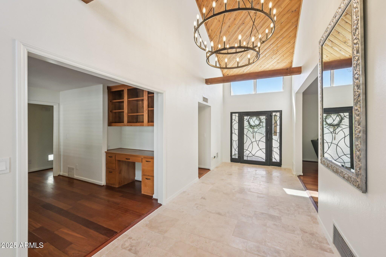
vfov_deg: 77.3
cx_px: 193
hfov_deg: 100.4
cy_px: 128
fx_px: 161
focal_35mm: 15
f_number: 8
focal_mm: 15
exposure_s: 1/200
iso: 500
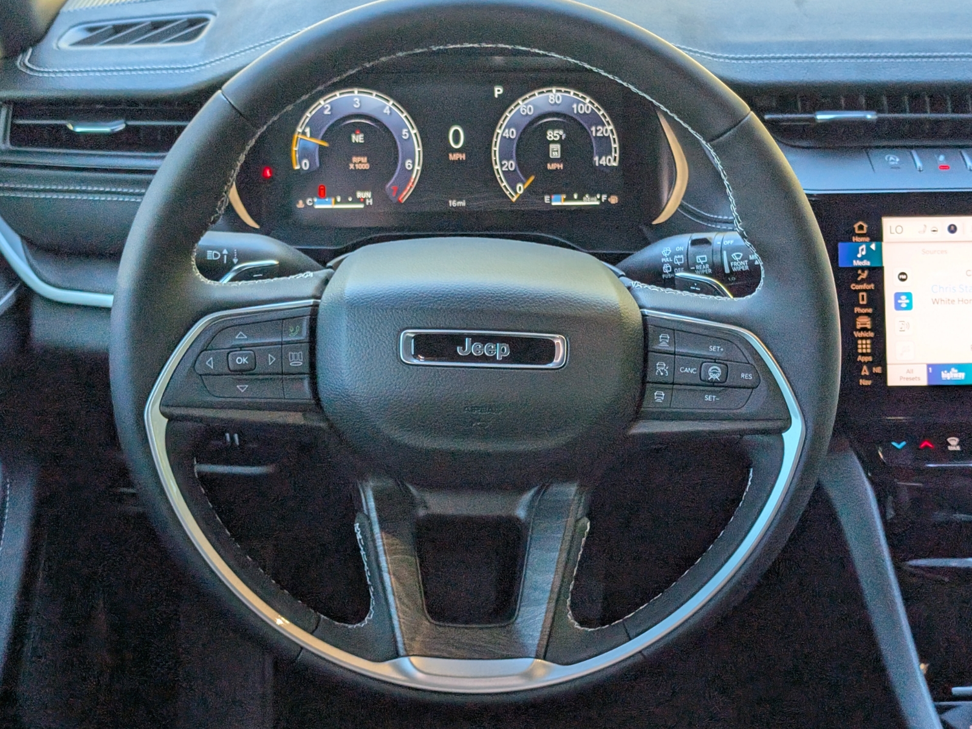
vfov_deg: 29.7
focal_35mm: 49
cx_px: 486
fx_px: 1376
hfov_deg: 38.9
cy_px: 364
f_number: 1.68
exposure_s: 1/78.8
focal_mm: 6.9
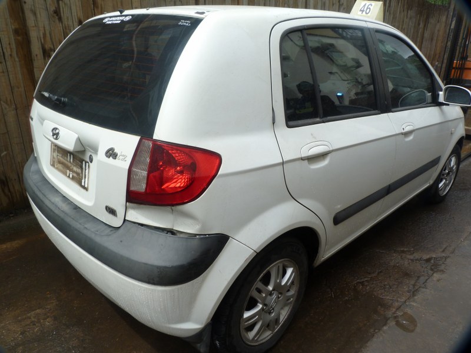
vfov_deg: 54.9
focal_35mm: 25
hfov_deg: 69.4
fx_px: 340
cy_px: 176
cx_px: 236
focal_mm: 4.5
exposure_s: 1/200
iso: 80
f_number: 5
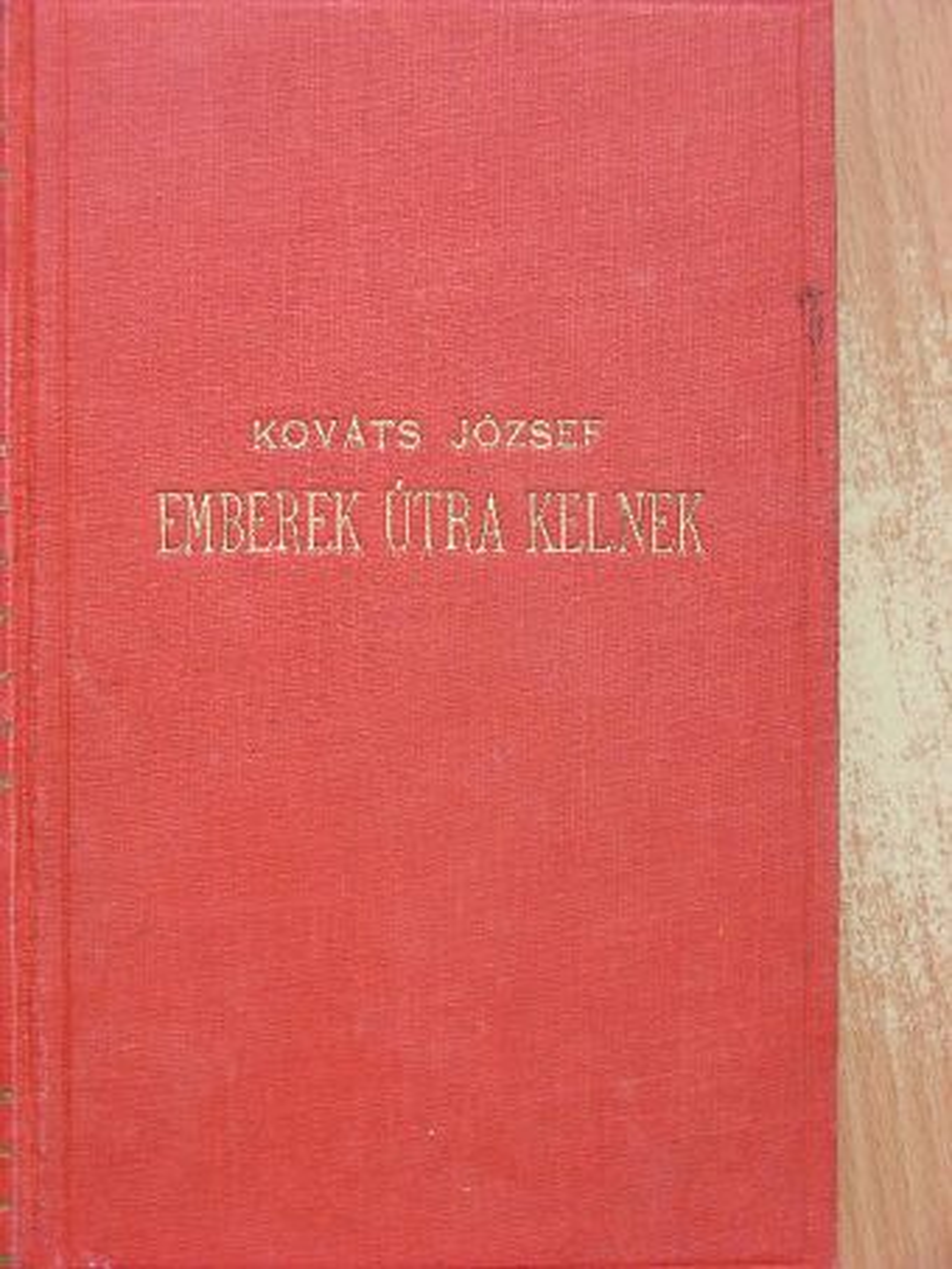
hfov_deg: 17.0
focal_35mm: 87
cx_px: 476
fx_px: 3189
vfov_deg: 22.5
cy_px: 634
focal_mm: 14.6
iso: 100
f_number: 3.5
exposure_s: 1/18.3
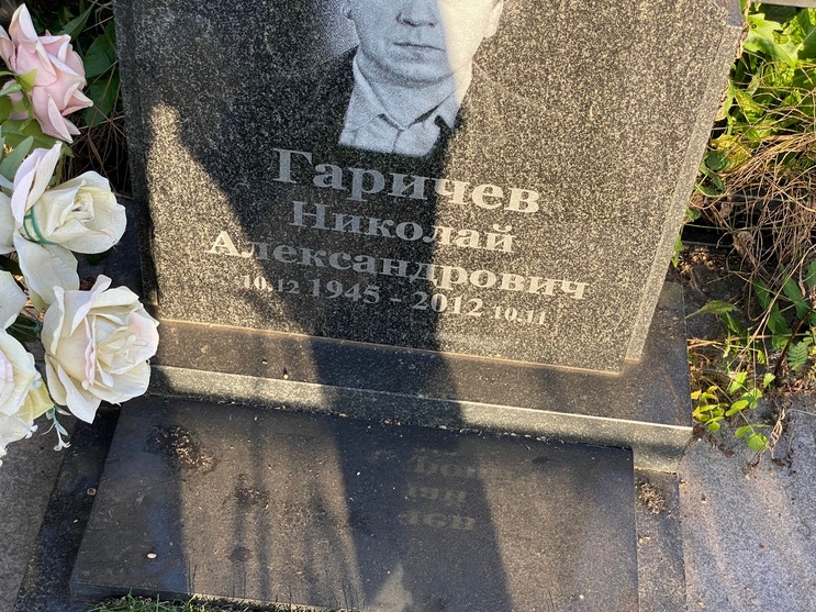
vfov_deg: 26.1
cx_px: 435
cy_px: 307
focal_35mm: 56
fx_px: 1320
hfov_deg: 34.3
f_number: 2
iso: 20
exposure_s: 1/235
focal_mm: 6
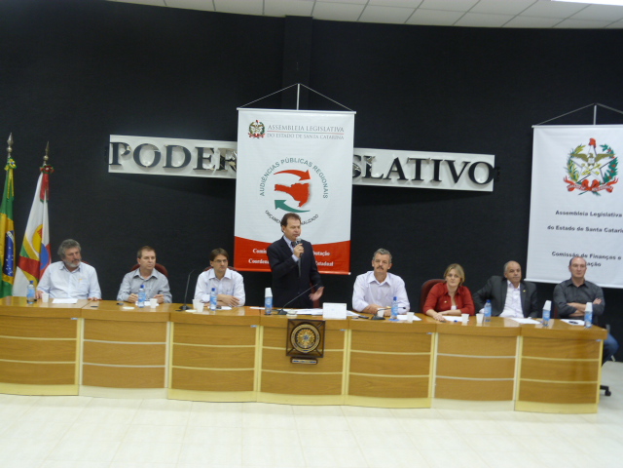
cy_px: 234
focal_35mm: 43
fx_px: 774
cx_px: 312
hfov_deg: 43.9
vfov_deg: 33.6
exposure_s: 1/5
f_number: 3.2
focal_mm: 7.8
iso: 100
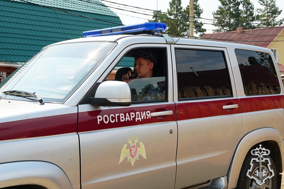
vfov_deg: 31.9
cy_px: 94
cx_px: 142
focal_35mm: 42
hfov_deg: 46.4
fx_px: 331
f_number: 5
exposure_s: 1/500
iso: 100
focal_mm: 28
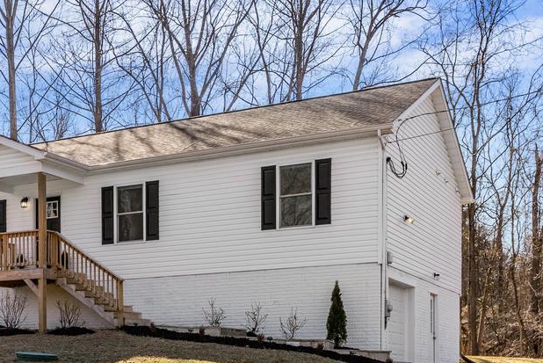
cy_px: 237
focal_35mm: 58
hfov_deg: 34.0
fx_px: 875
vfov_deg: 23.3
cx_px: 160
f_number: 8
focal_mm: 35
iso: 640
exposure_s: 1/640
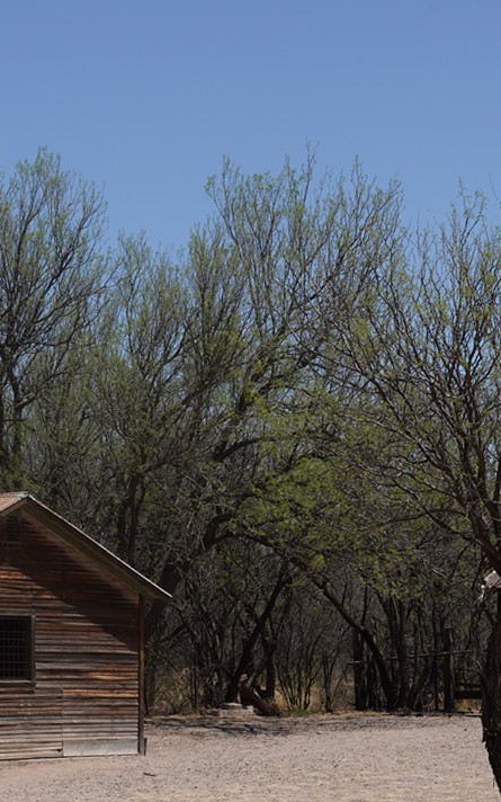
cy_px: 644
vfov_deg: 16.4
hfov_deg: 10.4
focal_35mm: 126
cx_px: 244
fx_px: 2753
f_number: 18
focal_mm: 44
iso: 100
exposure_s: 1/100
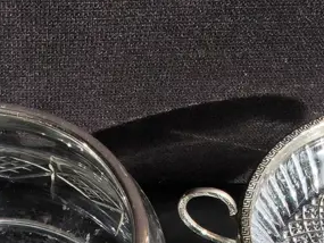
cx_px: 139
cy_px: 424
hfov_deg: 20.2
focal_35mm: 97
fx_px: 908
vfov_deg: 13.8
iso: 32
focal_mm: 2.87
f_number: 2
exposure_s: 1/1230
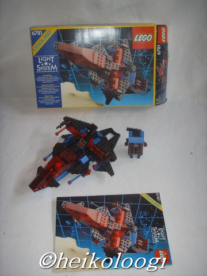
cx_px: 104
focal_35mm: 39
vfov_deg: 47.9
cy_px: 138
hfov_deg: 36.8
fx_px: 311
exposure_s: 1/45
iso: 100
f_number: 3.5
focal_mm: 6.6
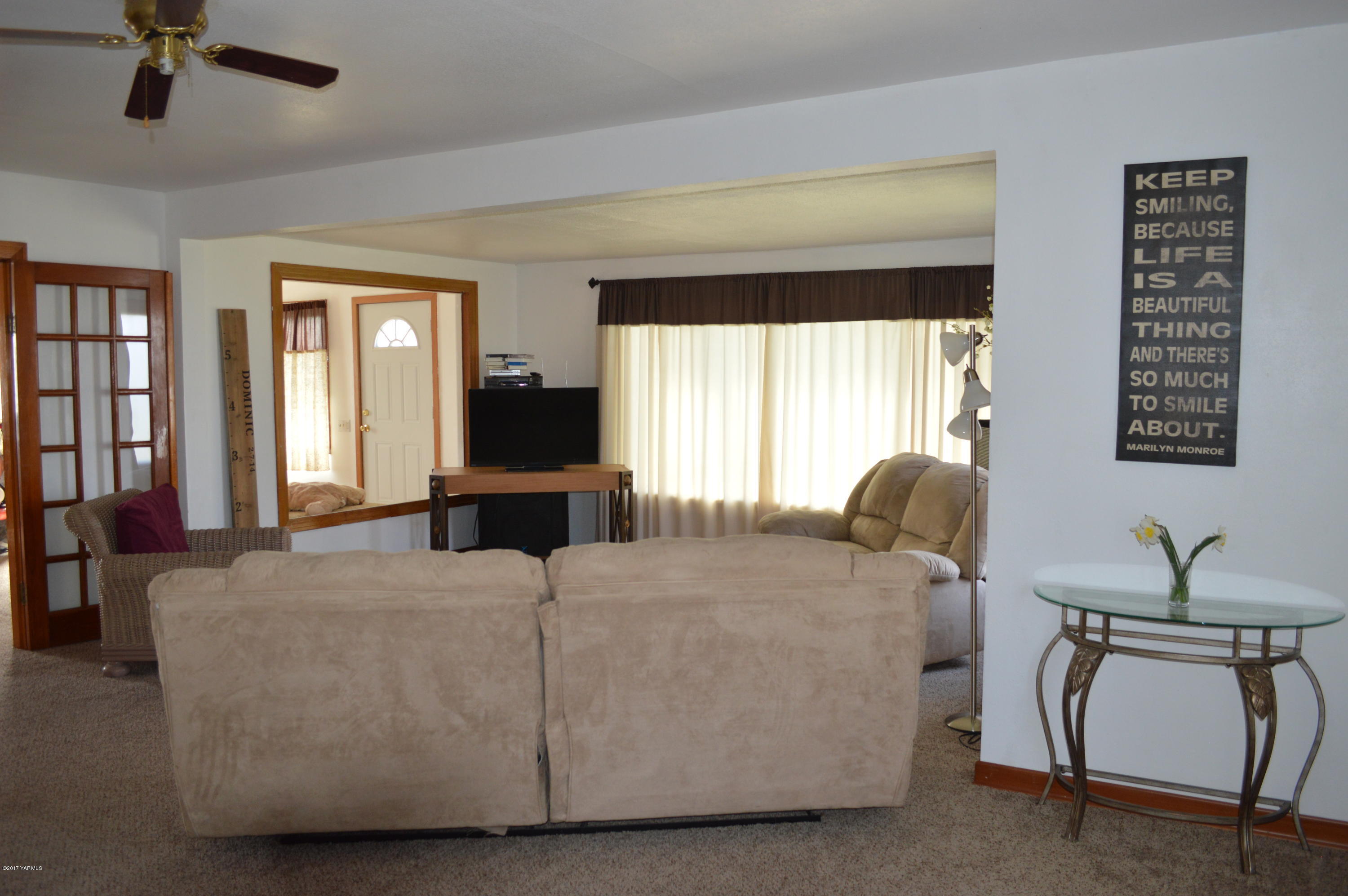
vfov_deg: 47.8
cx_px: 674
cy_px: 448
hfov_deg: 67.4
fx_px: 1010
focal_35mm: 27
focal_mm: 18
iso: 400
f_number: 4
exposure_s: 1/80
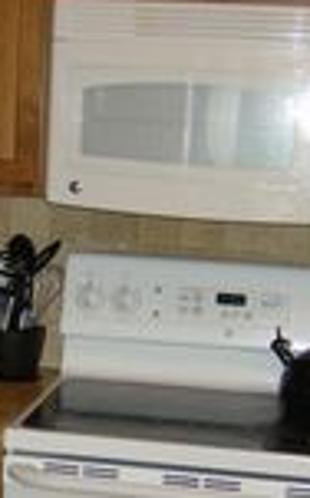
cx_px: -49
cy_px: 392
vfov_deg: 22.1
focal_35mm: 93
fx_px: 1261
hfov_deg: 13.7
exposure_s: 1/60
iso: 200
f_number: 2.8
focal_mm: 6
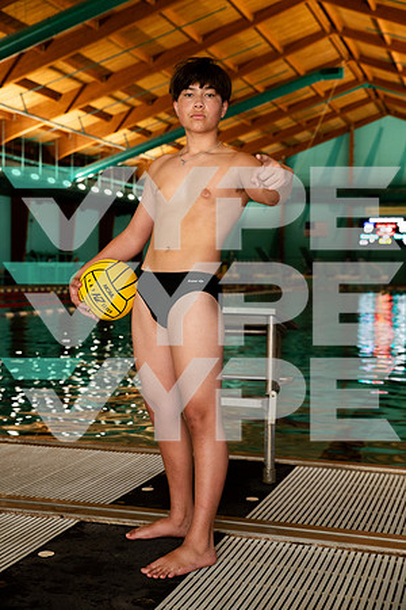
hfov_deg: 24.6
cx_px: 203
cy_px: 305
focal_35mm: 55
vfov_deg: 36.2
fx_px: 930
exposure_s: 1/200
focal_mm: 55
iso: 800
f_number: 5
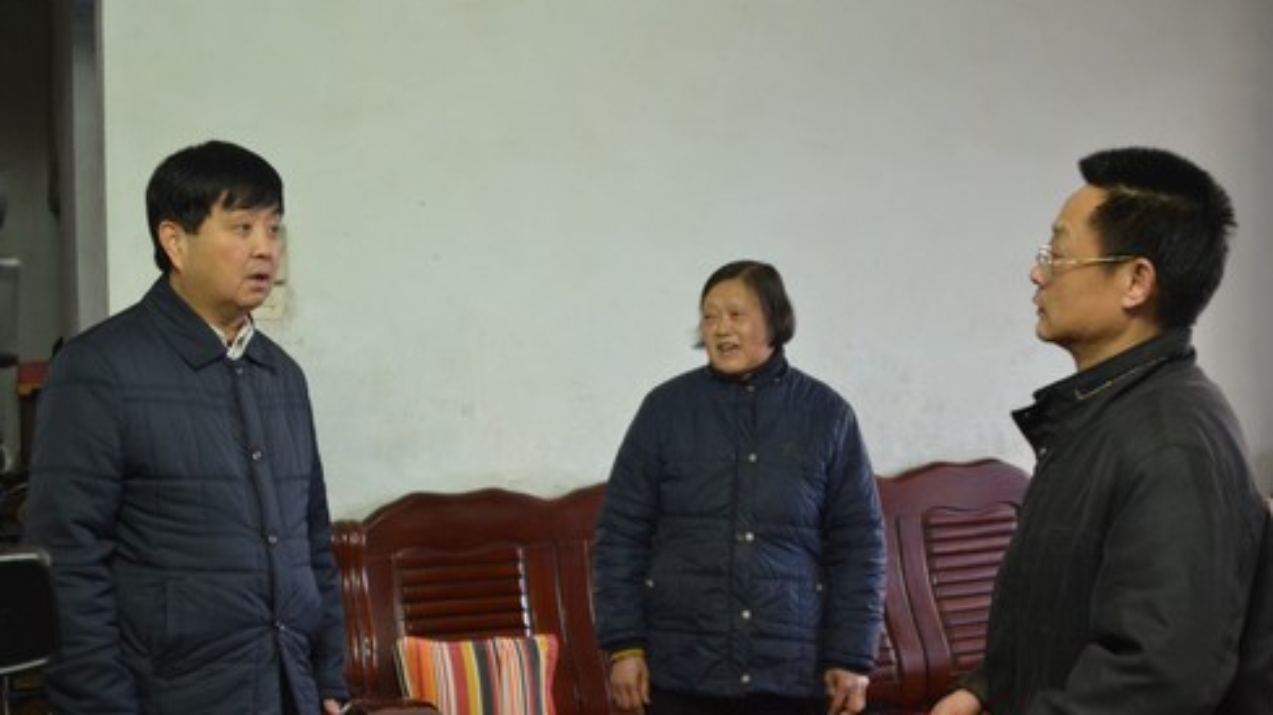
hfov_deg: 45.5
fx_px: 1518
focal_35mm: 45
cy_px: 414
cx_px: 639
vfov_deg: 26.5
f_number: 3.5
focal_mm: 28
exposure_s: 1/15
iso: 1600
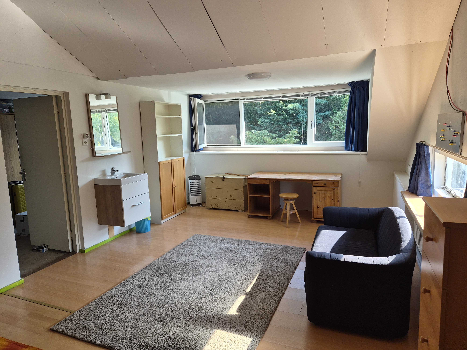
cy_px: 175
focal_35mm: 23
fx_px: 310
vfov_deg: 58.9
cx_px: 234
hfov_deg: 73.9
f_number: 1.8
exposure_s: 1/180
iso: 80
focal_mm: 5.4
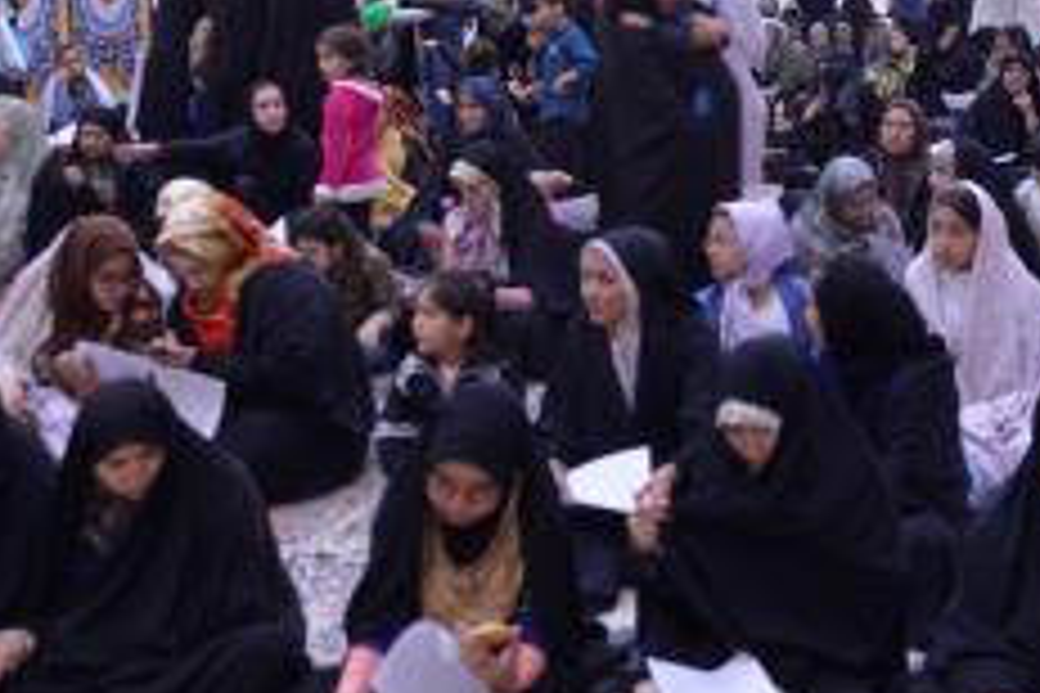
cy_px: 200
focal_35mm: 60
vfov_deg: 22.5
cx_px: 603
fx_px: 1733
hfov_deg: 33.3
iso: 2000
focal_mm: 31
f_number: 3.5
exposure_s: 1/50
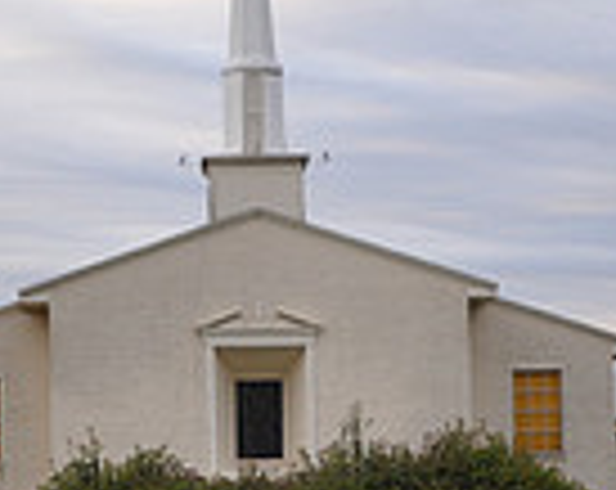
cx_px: 328
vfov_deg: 10.7
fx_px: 2602
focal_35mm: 143
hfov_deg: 13.5
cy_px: 339
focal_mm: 24
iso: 360
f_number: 3.8
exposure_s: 1/200
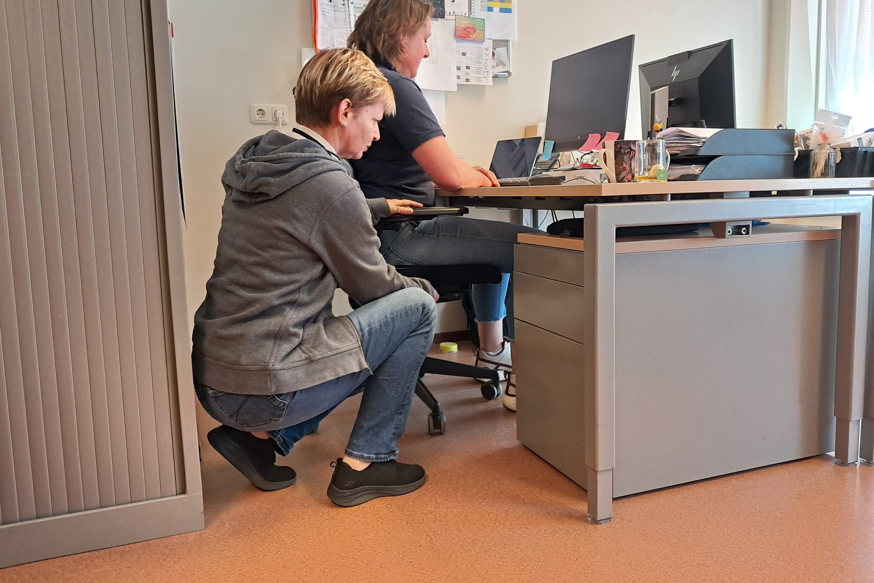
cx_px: 448
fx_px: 704
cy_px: 268
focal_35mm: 29
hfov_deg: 63.6
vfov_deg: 44.9
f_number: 1.8
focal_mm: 4
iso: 160
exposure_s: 1/50
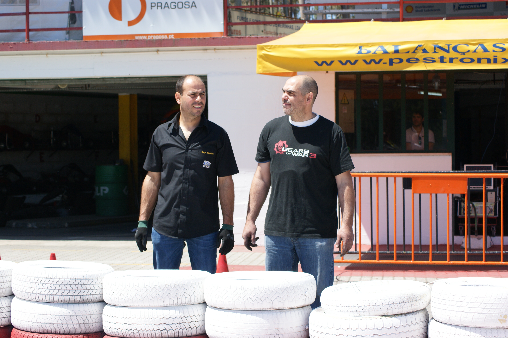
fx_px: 1163
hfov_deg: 24.6
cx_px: 254
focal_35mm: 82
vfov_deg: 16.5
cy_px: 169
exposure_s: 1/250
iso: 100
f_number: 6.3
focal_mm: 55
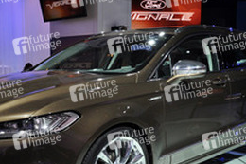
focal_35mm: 52
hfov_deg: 38.1
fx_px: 355
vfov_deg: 25.8
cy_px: 115
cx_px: 106
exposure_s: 1/100
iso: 500
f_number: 6.3
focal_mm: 20
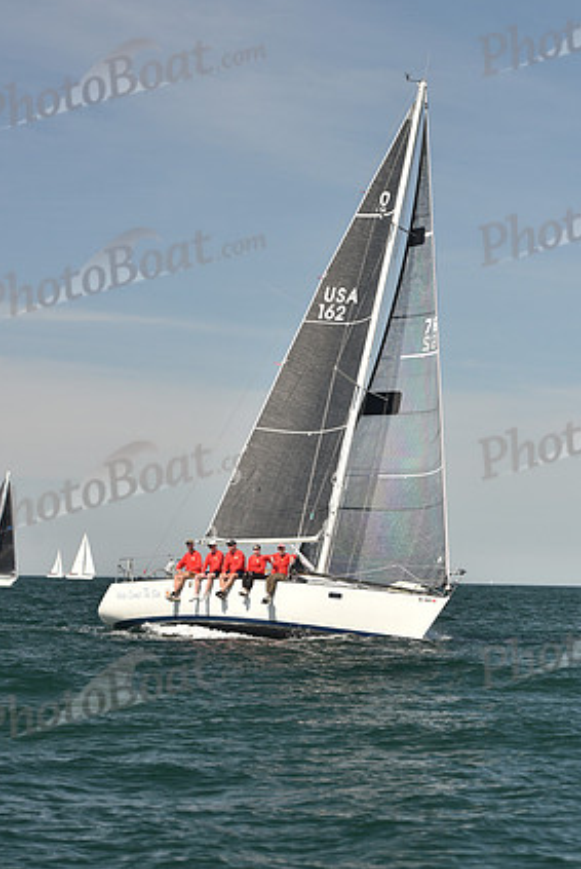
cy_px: 349
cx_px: 373
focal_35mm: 126
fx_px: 3043
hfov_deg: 10.9
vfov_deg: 16.2
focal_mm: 92
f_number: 5.6
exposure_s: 1/640
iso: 250
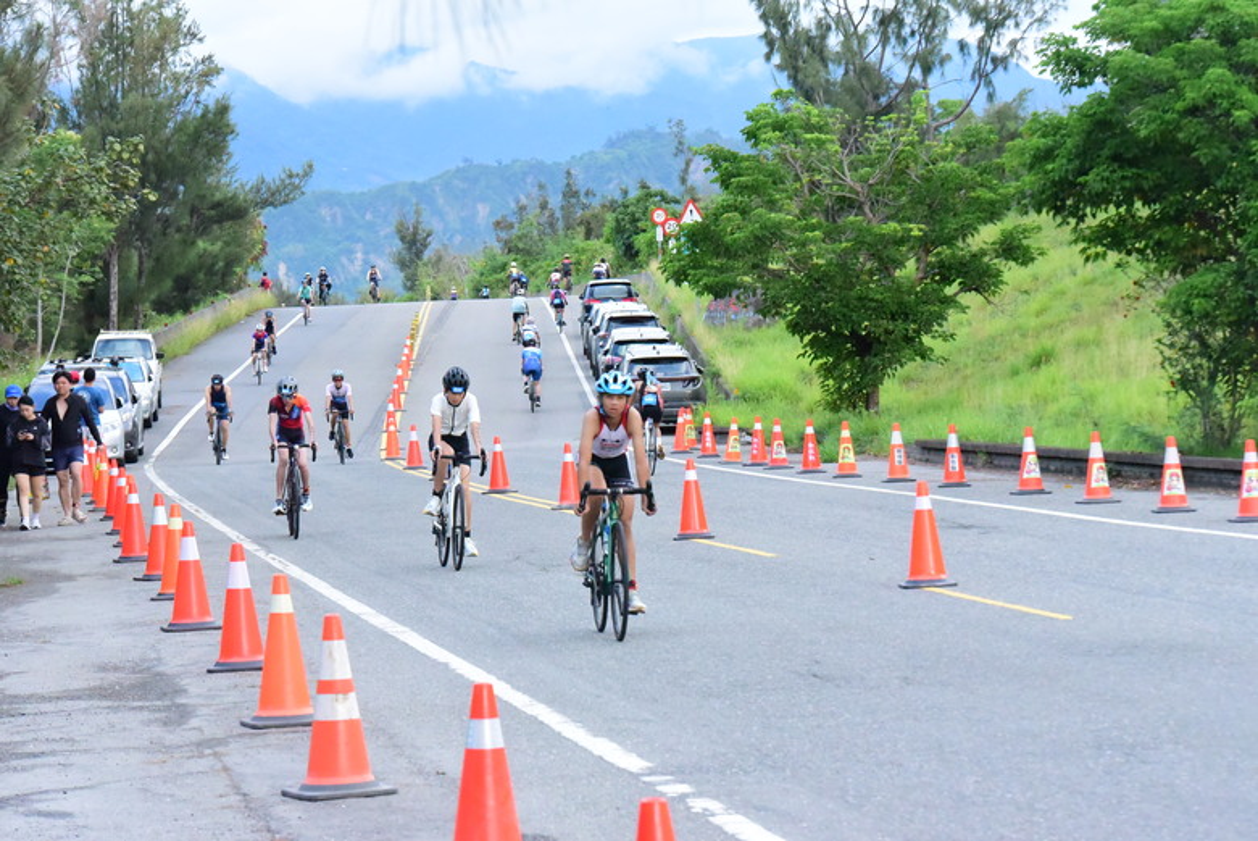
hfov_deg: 15.2
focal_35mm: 135
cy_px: 420
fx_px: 4720
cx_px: 629
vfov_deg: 10.2
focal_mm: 135
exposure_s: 1/2000
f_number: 11
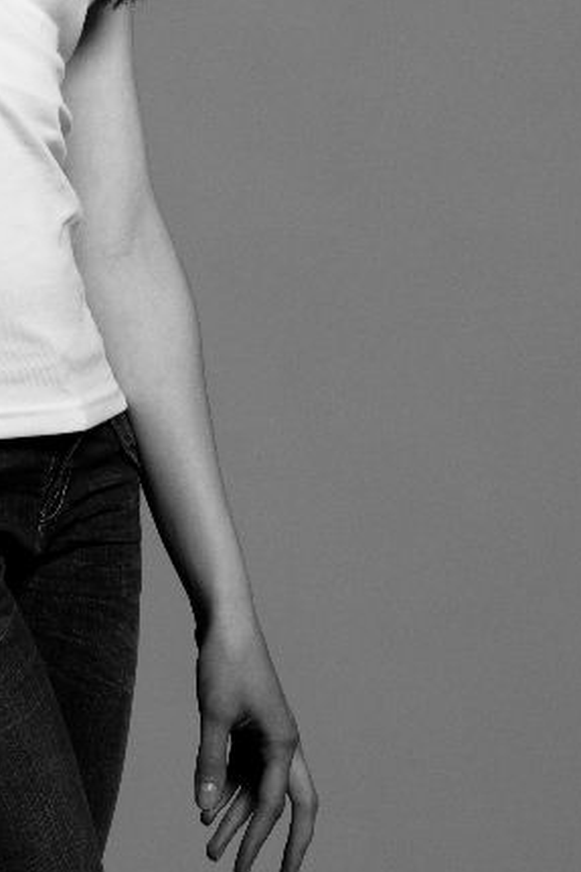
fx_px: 6468
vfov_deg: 7.7
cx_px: 87
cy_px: 127
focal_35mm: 267
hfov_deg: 5.1
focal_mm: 80
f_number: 9
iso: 200
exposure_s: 1/125
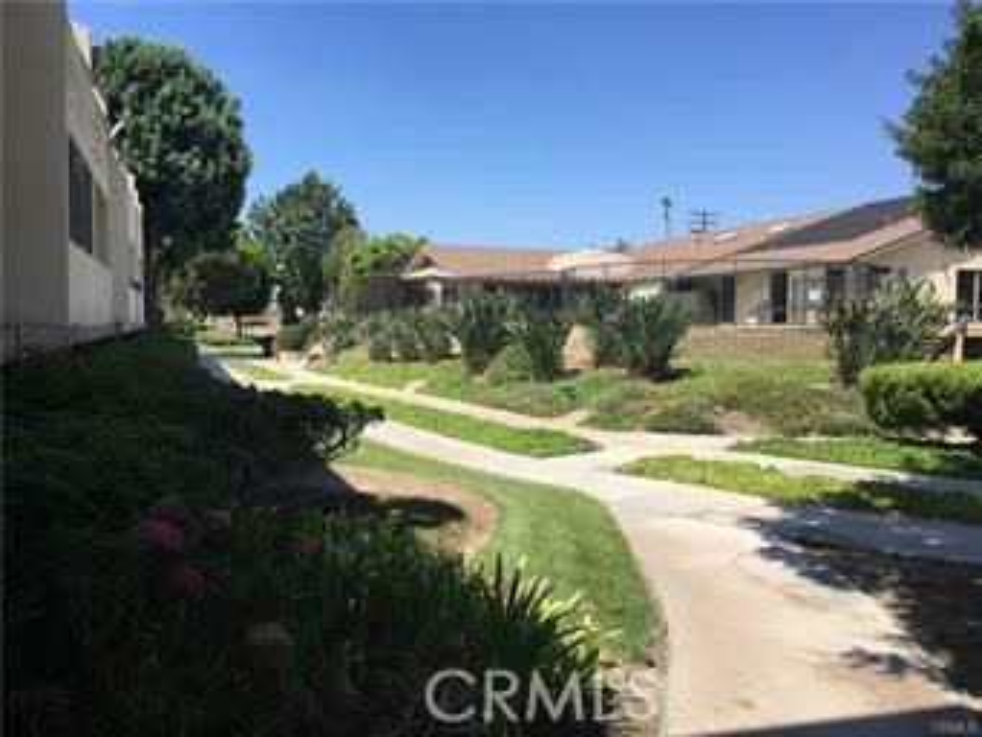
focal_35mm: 29
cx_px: 491
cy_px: 368
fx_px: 823
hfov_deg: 61.6
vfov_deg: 48.3
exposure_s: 1/1012
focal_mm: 4.15
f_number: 2.2
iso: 25
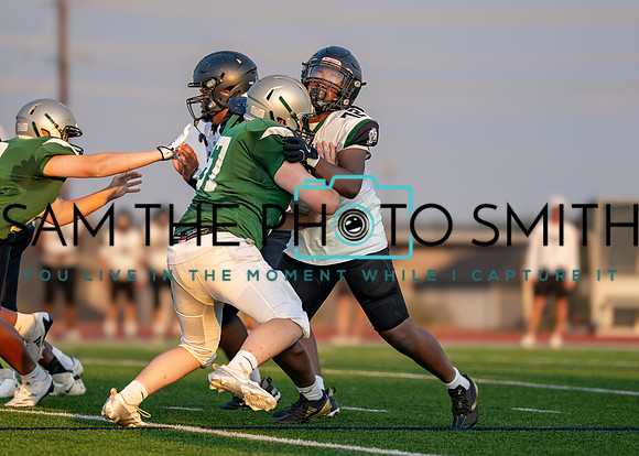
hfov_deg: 7.6
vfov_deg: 5.4
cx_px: 320
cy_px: 218
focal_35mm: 265
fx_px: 4810
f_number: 2.8
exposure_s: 1/2500
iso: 320
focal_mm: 200
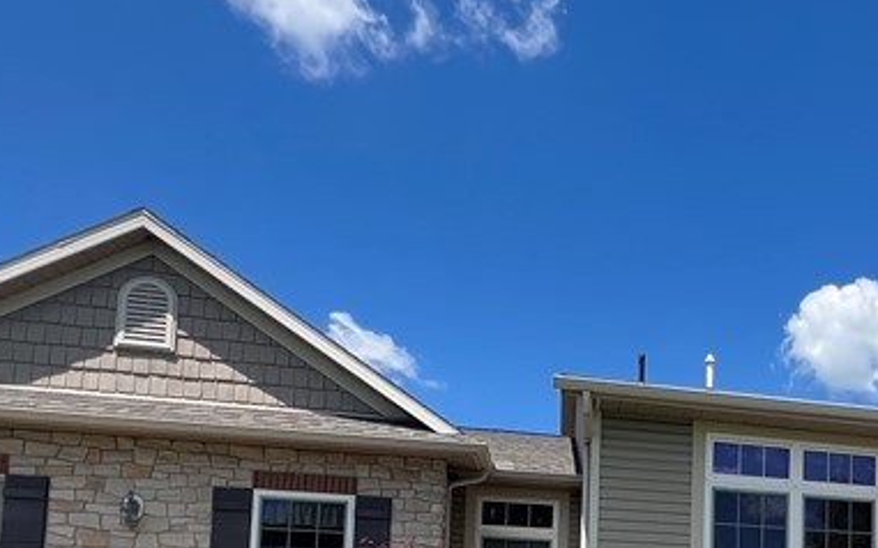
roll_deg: -0.3
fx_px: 885
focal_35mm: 37
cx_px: 850
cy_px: 622
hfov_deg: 45.6
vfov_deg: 30.3
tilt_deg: +4.3
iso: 32
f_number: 1.8
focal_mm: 1.57
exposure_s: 1/1325
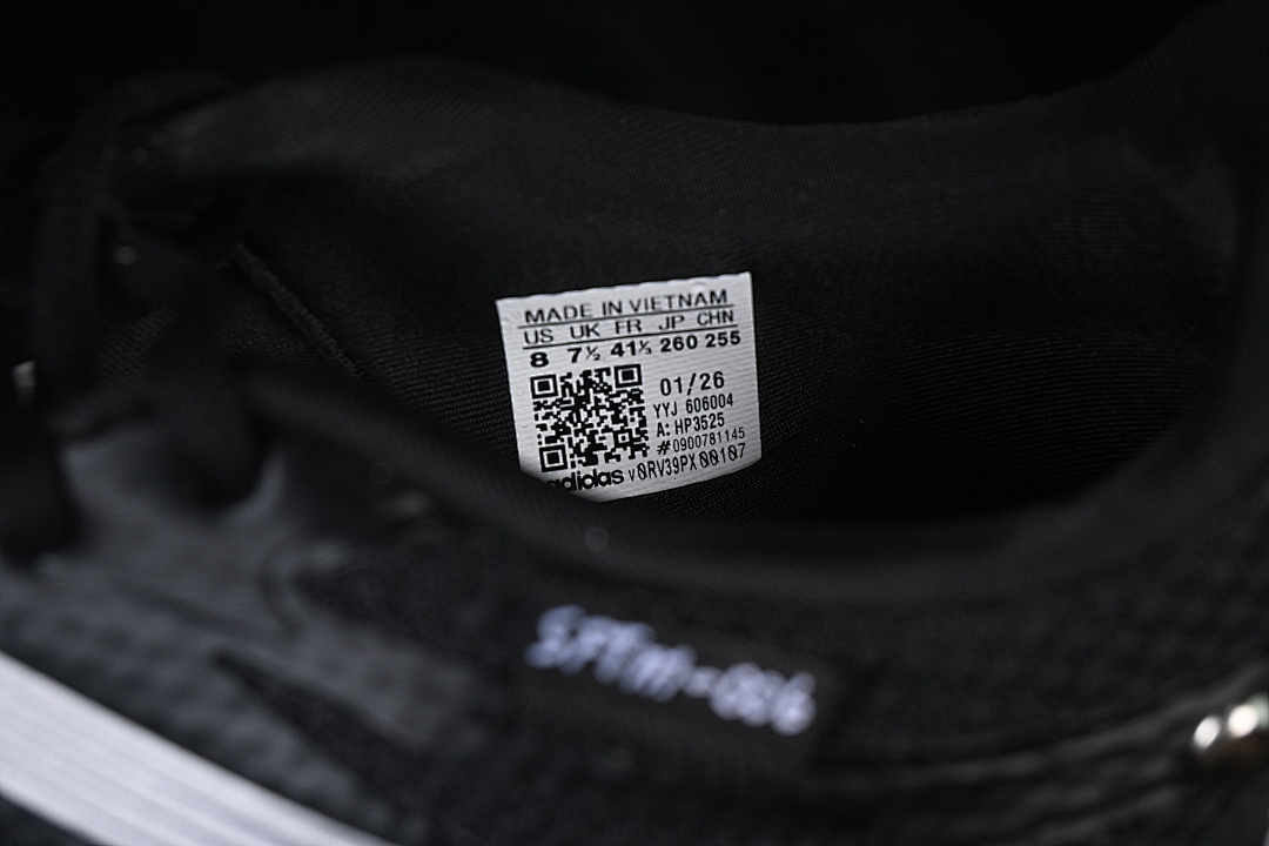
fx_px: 2644
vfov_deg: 18.2
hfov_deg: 27.0
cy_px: 423
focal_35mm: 75
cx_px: 634
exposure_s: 1/50
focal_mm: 50
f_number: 6.3
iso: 160
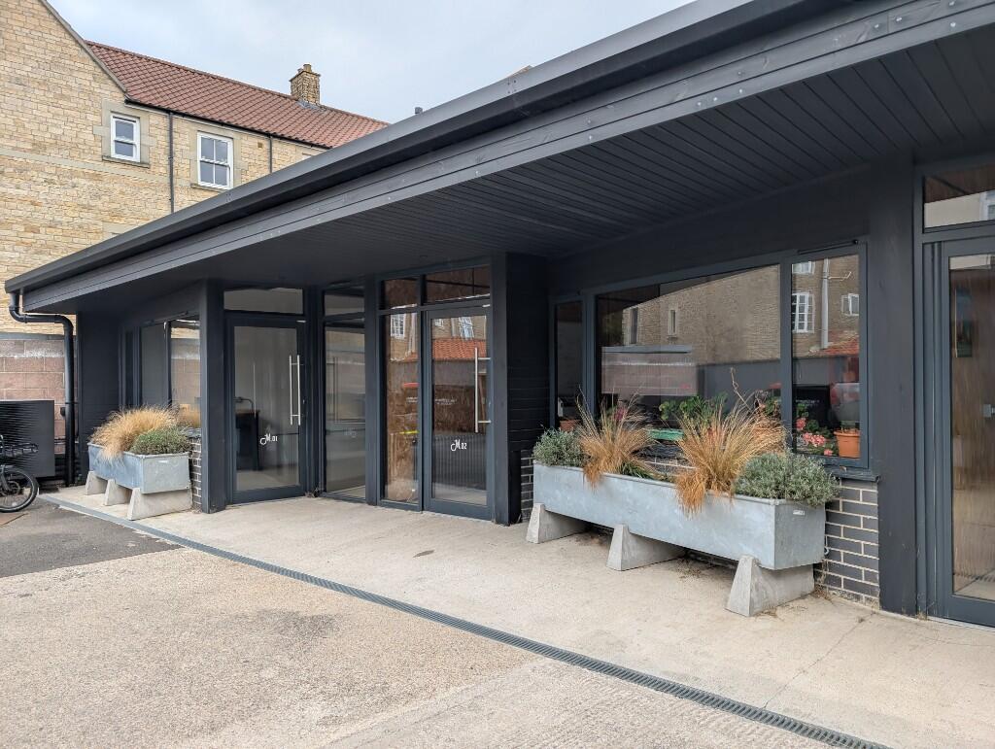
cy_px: 374
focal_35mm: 24
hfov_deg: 71.5
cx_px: 498
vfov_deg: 56.9
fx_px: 691
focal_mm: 6.9
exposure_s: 1/243
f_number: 1.68
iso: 22
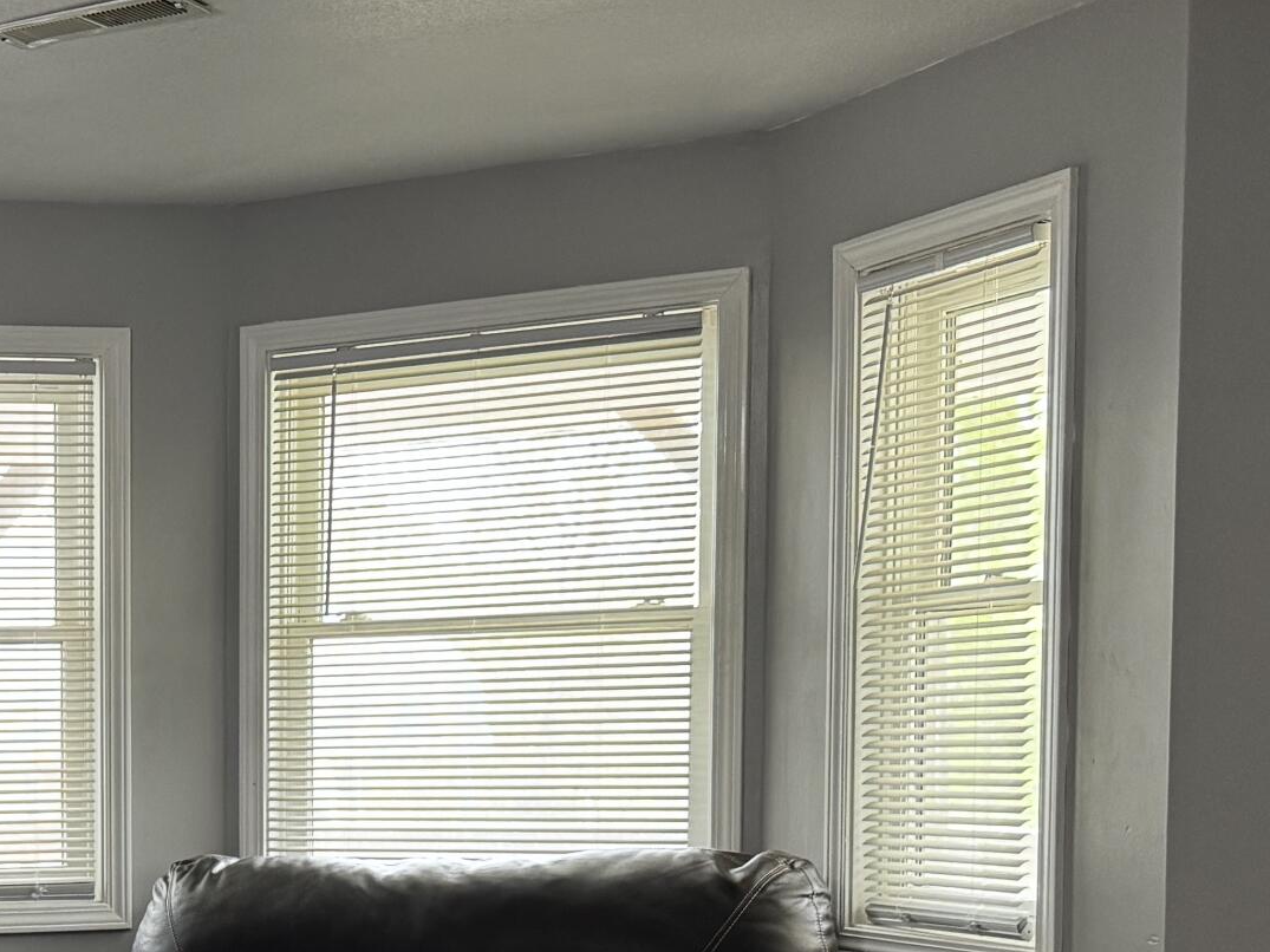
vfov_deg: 21.4
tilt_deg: -3.9
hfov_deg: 26.8
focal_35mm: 67
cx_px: -105
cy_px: 874
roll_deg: +0.7
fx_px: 2458
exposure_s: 1/60
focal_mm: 6.76
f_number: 1.78
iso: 320
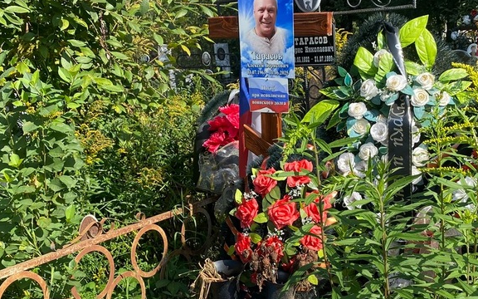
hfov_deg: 41.0
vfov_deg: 26.0
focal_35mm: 49
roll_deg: +3.7
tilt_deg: -17.3
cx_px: 269
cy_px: 222
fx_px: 638
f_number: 1.8
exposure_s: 1/1287
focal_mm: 4.25
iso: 32
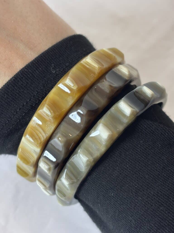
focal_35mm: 52
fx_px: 349
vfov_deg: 36.8
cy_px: 116
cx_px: 87
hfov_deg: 28.0
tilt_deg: -62.4
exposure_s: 1/100
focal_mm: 5.96
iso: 64
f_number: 1.6
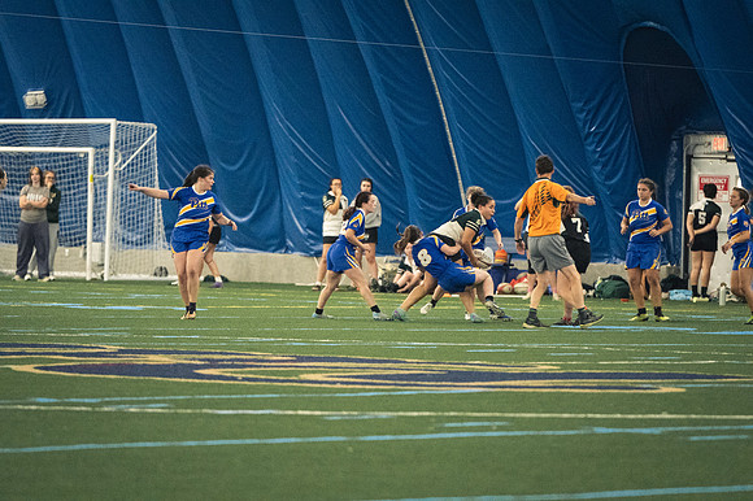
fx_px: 6271
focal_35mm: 300
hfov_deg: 6.9
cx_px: 376
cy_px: 250
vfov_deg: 4.6
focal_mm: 200
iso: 11400
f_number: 2.8
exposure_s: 1/500
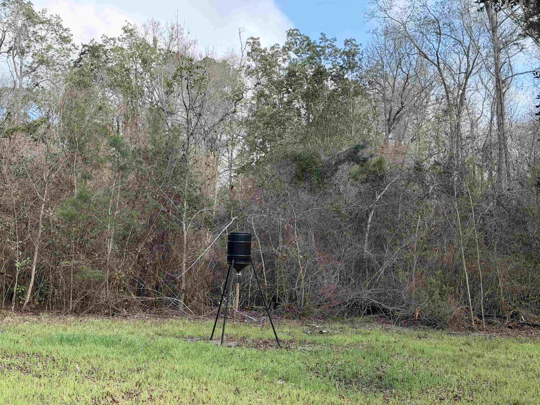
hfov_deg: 39.7
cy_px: 202
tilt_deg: +5.5
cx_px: 270
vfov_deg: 30.3
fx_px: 749
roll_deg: +0.9
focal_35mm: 48
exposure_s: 1/987
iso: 100
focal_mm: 6.76
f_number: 1.78
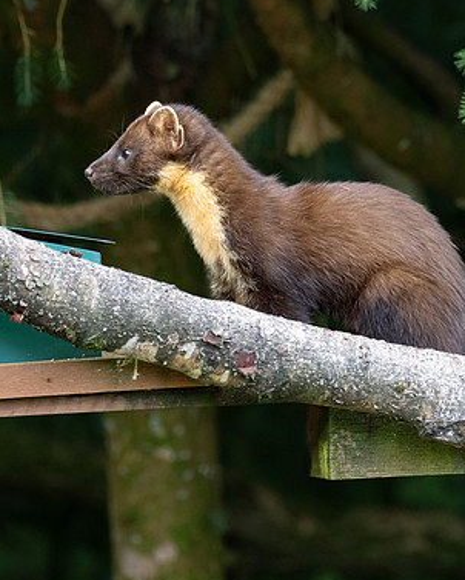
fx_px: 17636
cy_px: 283
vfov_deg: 1.9
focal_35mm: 1026
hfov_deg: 1.5
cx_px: 252
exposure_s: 1/400
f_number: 4
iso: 2000
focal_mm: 300
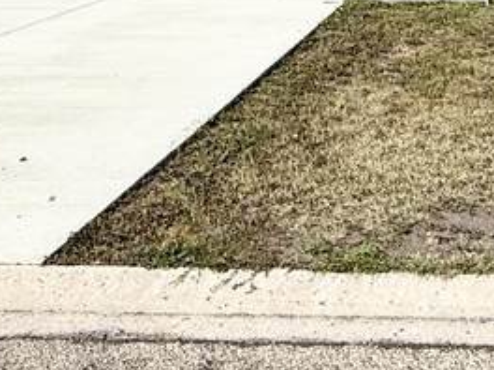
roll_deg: +0.3
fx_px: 970
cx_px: 451
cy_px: -73
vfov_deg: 20.3
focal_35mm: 68
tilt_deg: -0.6
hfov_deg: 27.5
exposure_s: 1/3289
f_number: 2.2
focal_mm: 2.22
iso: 50
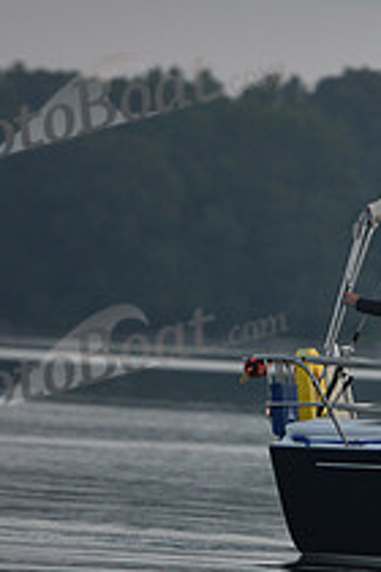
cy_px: 466
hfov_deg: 2.5
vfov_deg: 3.7
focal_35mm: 552
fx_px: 8762
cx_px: 429
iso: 320
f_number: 2.8
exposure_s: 1/500
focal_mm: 200
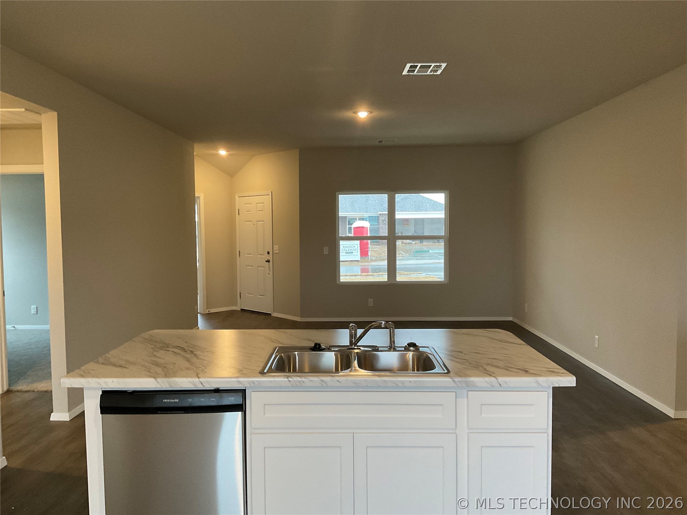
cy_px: 258
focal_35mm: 29
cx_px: 344
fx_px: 576
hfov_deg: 61.7
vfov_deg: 48.2
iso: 200
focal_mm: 3
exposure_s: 1/60
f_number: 1.8
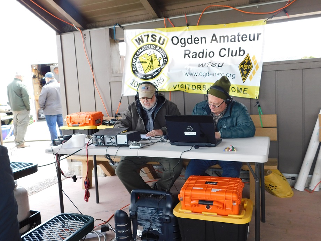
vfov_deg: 46.8
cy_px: 120
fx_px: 278
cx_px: 160
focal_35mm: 30
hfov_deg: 60.0
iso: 125
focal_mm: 5.3
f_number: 3.2
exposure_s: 1/125
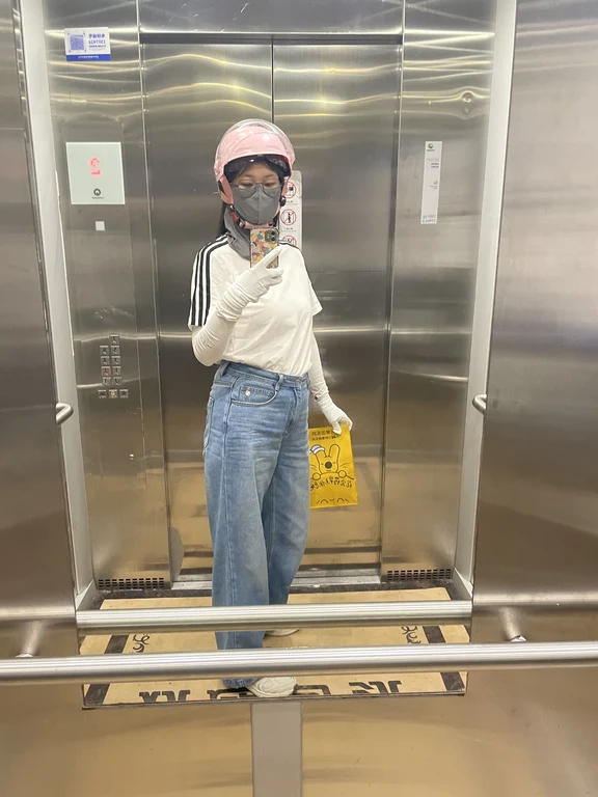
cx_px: 299
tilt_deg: -11.8
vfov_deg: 67.3
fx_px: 599
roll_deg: -0.4
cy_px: 398
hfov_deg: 53.1
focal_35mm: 26
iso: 320
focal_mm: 4.2
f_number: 1.6
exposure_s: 1/60
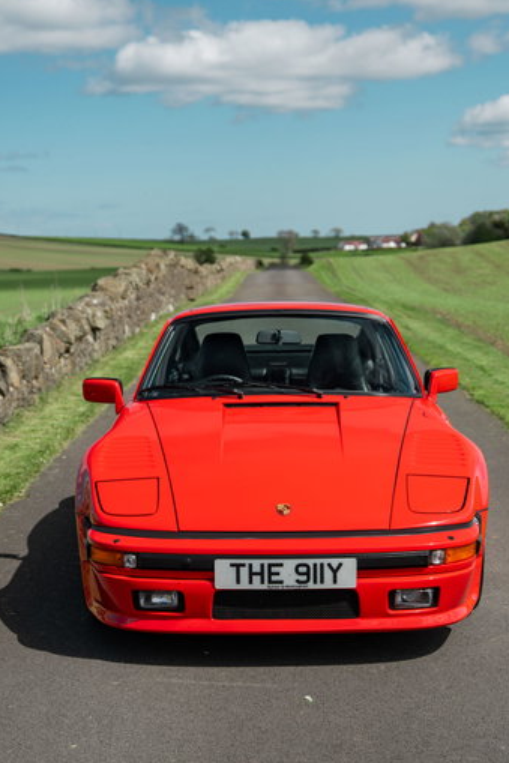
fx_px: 1441
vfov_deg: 29.6
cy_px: 380
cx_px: 283
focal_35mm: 68
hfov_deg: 20.0
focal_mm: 45
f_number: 2.8
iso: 100
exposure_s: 1/1600
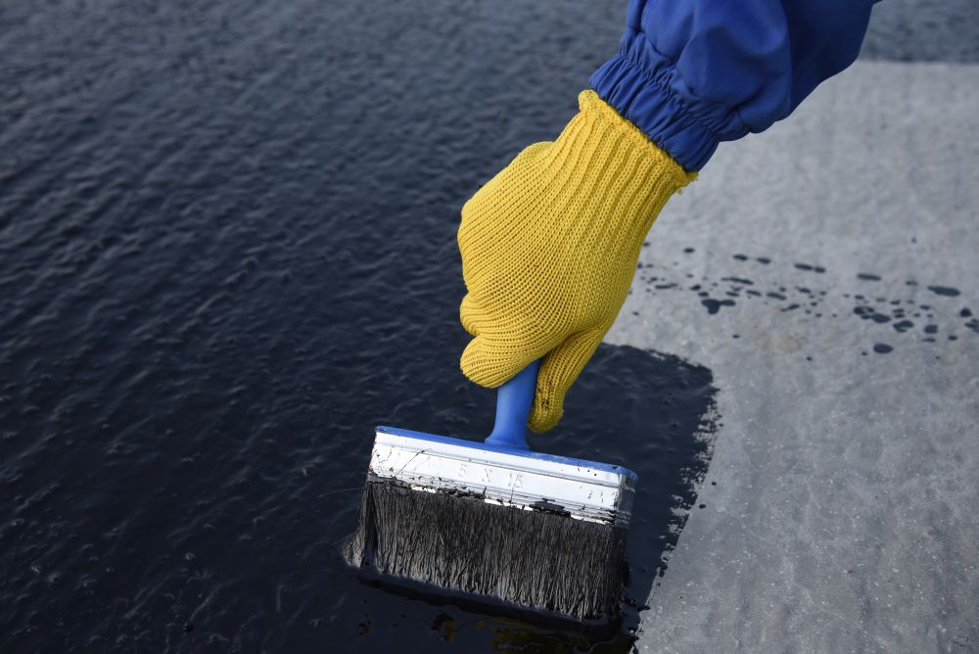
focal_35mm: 50
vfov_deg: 27.0
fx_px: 1360
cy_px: 327
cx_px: 490
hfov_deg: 39.6
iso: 640
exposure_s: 1/100
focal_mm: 50
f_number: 5.6
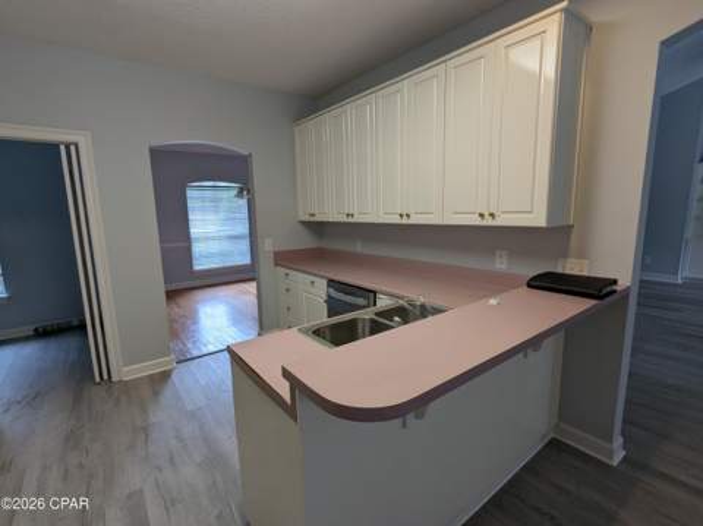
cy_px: 263
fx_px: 325
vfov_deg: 78.0
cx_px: 352
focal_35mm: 16
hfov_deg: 94.6
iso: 55
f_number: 2.2
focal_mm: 2.35
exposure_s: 1/60
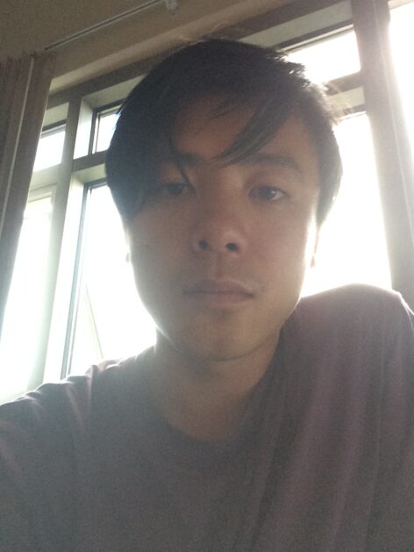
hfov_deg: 43.0
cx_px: 207
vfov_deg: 55.3
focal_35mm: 33
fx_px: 526
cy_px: 276
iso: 200
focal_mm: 2.15
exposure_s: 1/30
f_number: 2.4
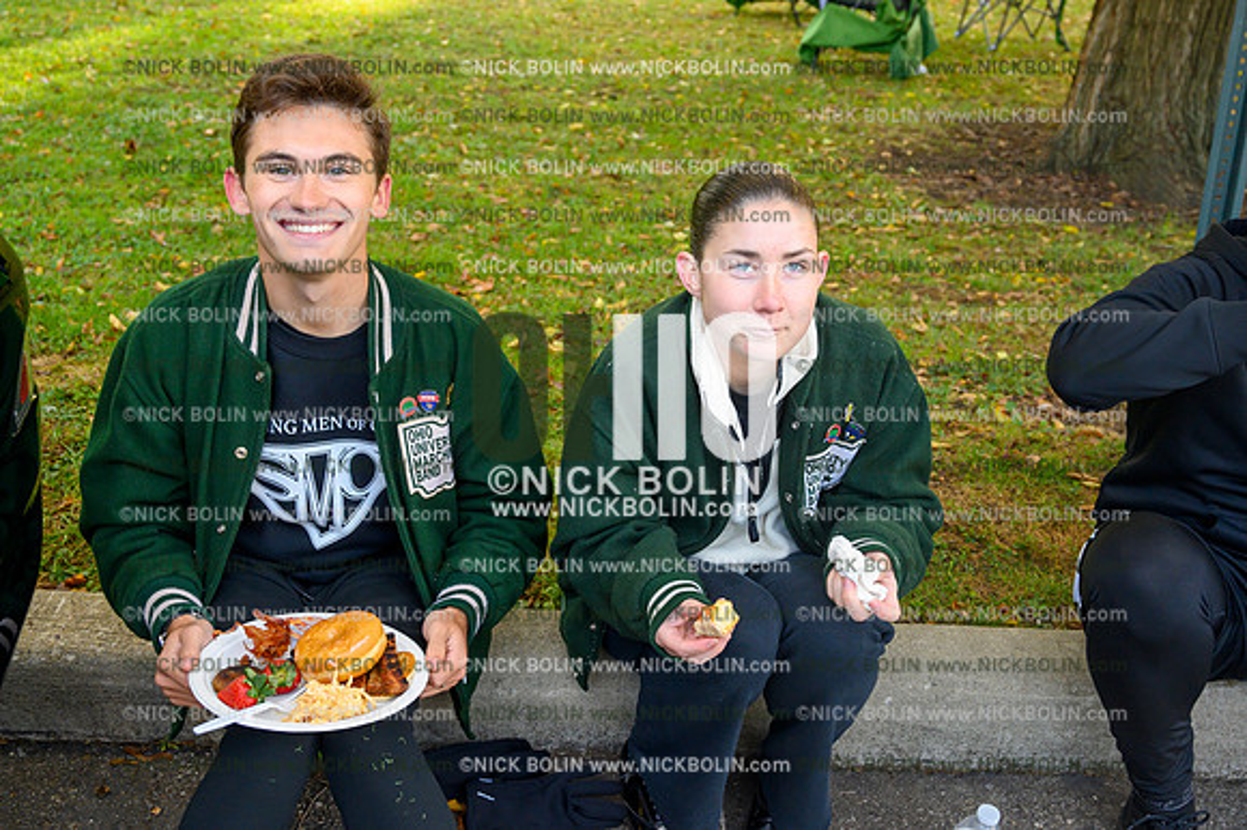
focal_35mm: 37
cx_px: 624
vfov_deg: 35.9
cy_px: 415
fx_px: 1281
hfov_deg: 51.9
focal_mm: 37
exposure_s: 1/400
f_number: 5
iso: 2500
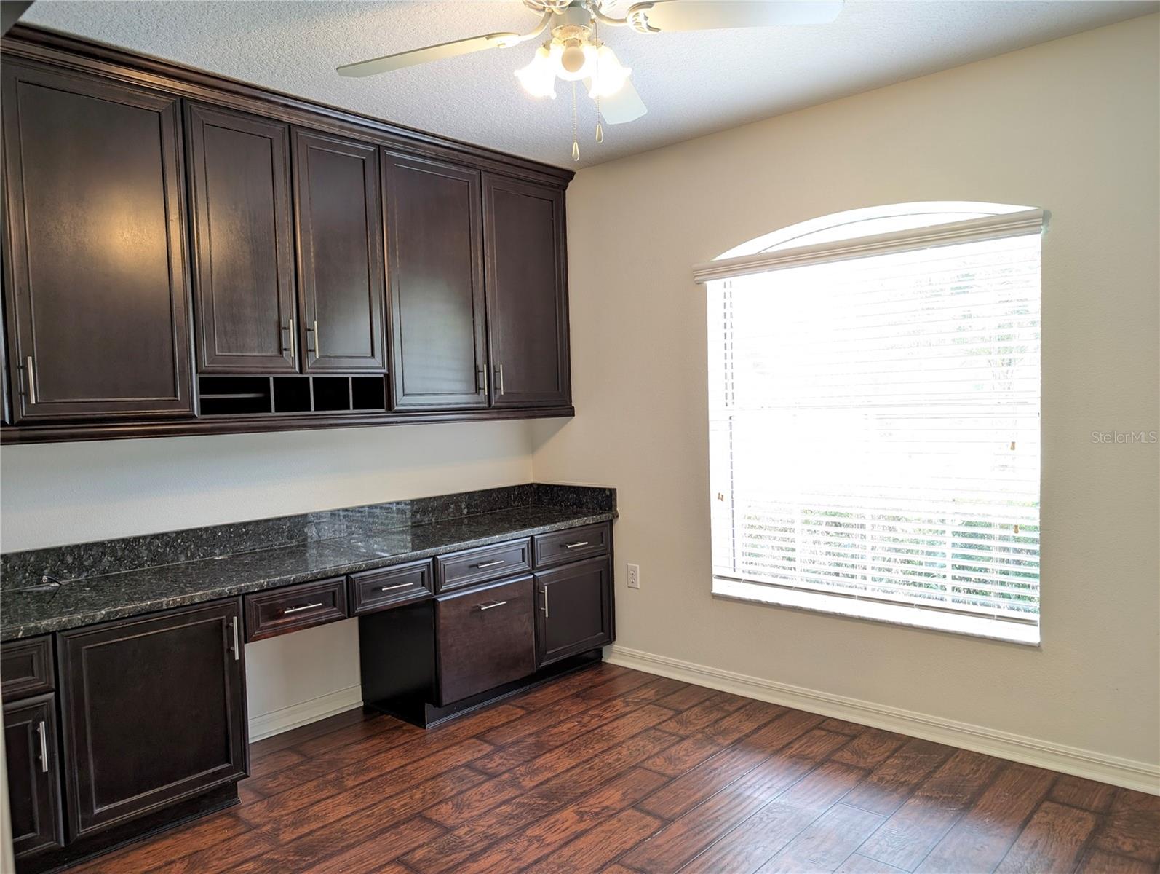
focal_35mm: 24
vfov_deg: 56.9
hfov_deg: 71.5
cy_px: 437
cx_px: 580
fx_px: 805
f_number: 1.68
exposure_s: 1/62.5
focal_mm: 6.9
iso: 249
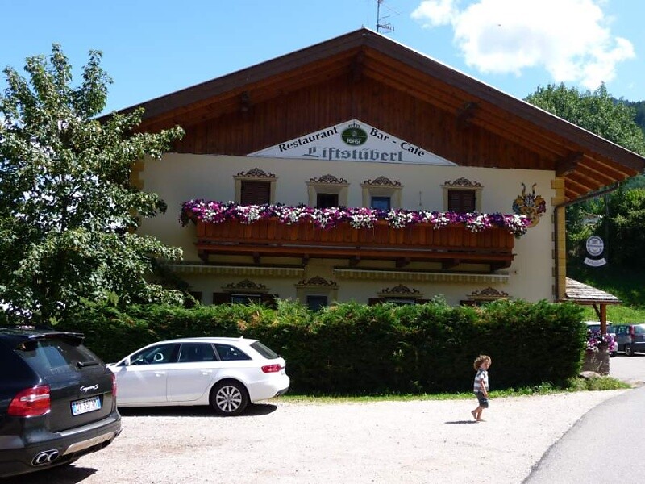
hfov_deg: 46.8
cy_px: 242
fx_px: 745
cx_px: 322
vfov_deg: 36.0
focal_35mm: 40
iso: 100
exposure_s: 1/400
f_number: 3.9
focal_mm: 6.7
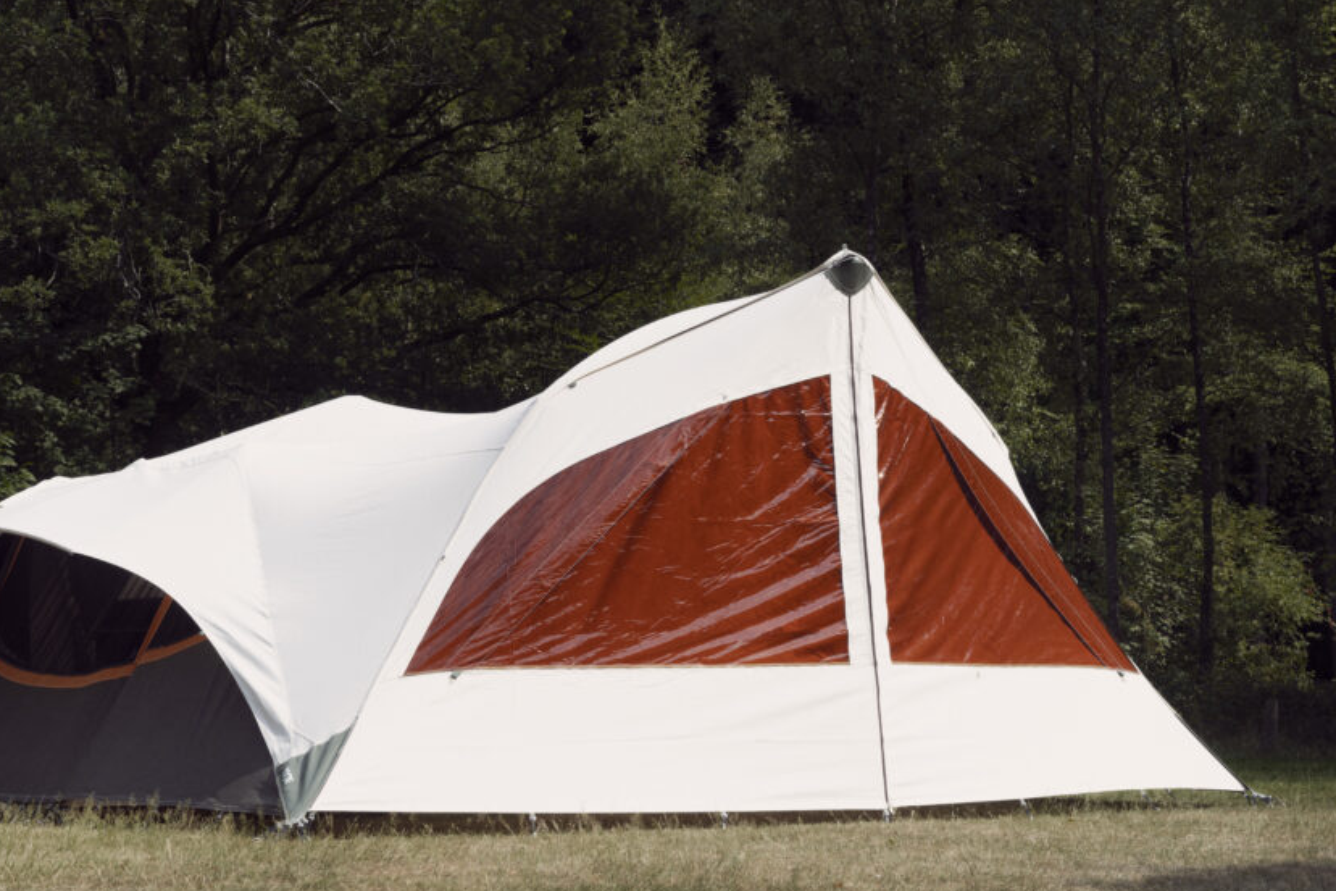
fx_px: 2523
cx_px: 536
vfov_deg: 20.0
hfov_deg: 29.6
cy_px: 548
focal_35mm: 68
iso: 400
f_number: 11
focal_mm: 55
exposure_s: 1/640
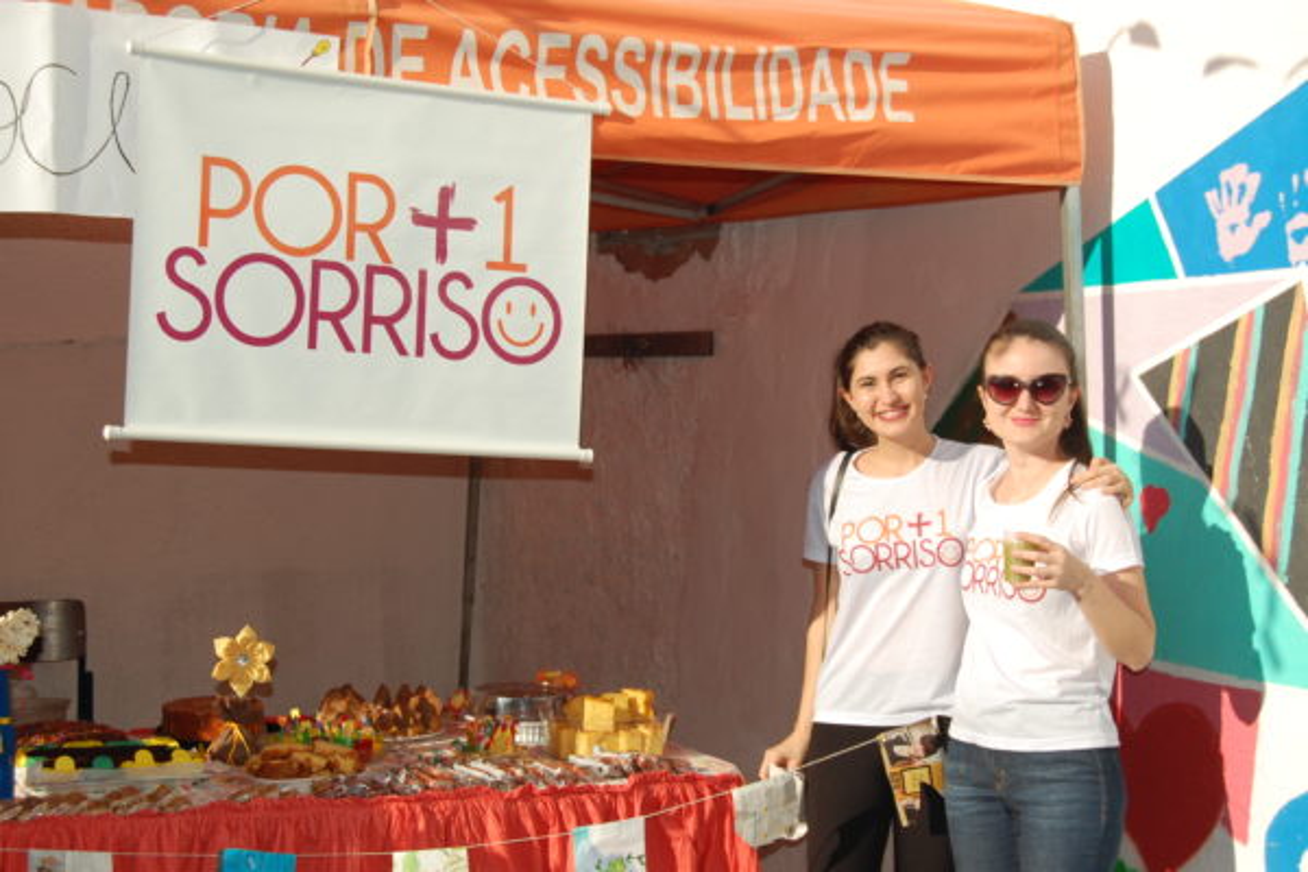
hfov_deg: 33.4
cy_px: 436
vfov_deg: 22.6
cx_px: 654
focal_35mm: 60
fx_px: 2180
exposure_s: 1/500
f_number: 8
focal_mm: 40
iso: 200
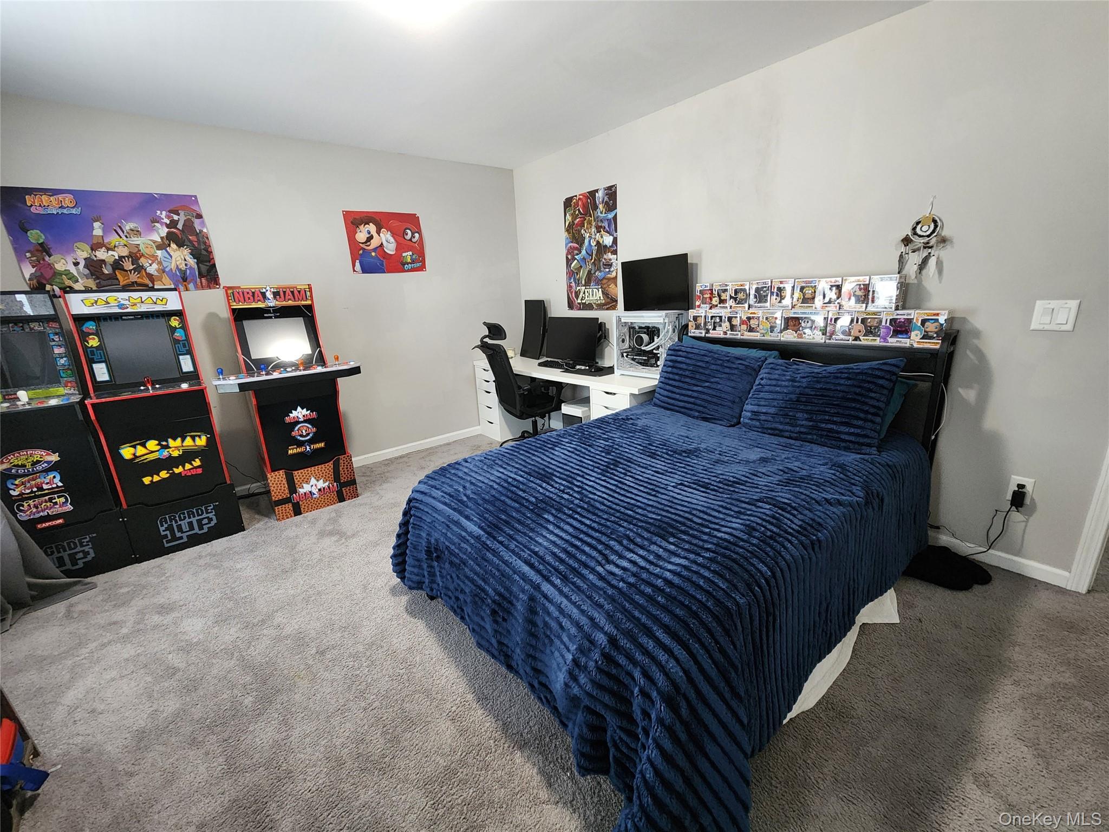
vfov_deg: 89.9
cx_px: 554
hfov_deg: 106.2
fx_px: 416
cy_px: 416
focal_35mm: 13
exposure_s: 1/30
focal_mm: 2.2
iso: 500
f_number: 2.2
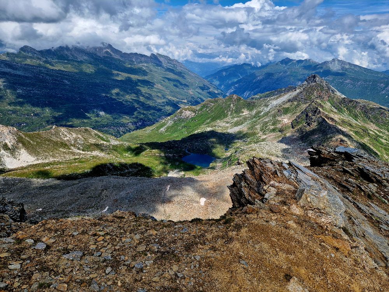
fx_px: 258
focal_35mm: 23
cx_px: 194
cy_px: 146
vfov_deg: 58.9
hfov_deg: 73.9
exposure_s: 1/2000
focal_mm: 5.4
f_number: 1.8
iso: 50
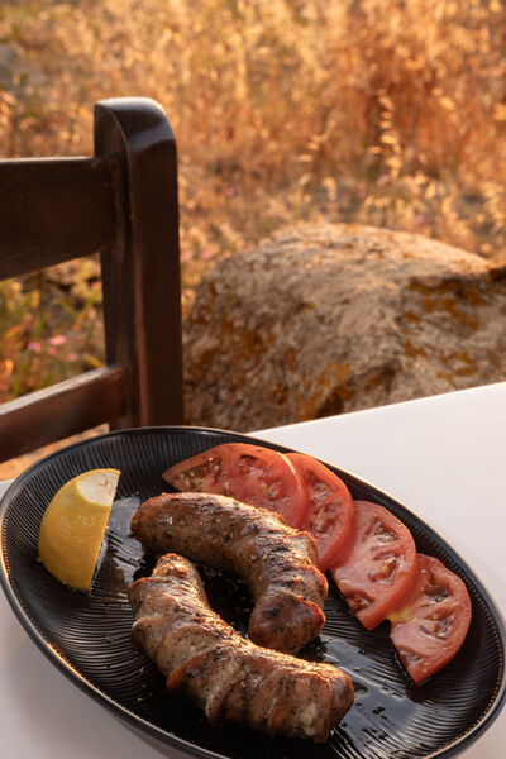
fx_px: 1307
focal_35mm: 62
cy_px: 380
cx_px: 253
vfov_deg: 32.4
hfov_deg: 21.9
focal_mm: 41.4
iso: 400
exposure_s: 1/13
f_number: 11
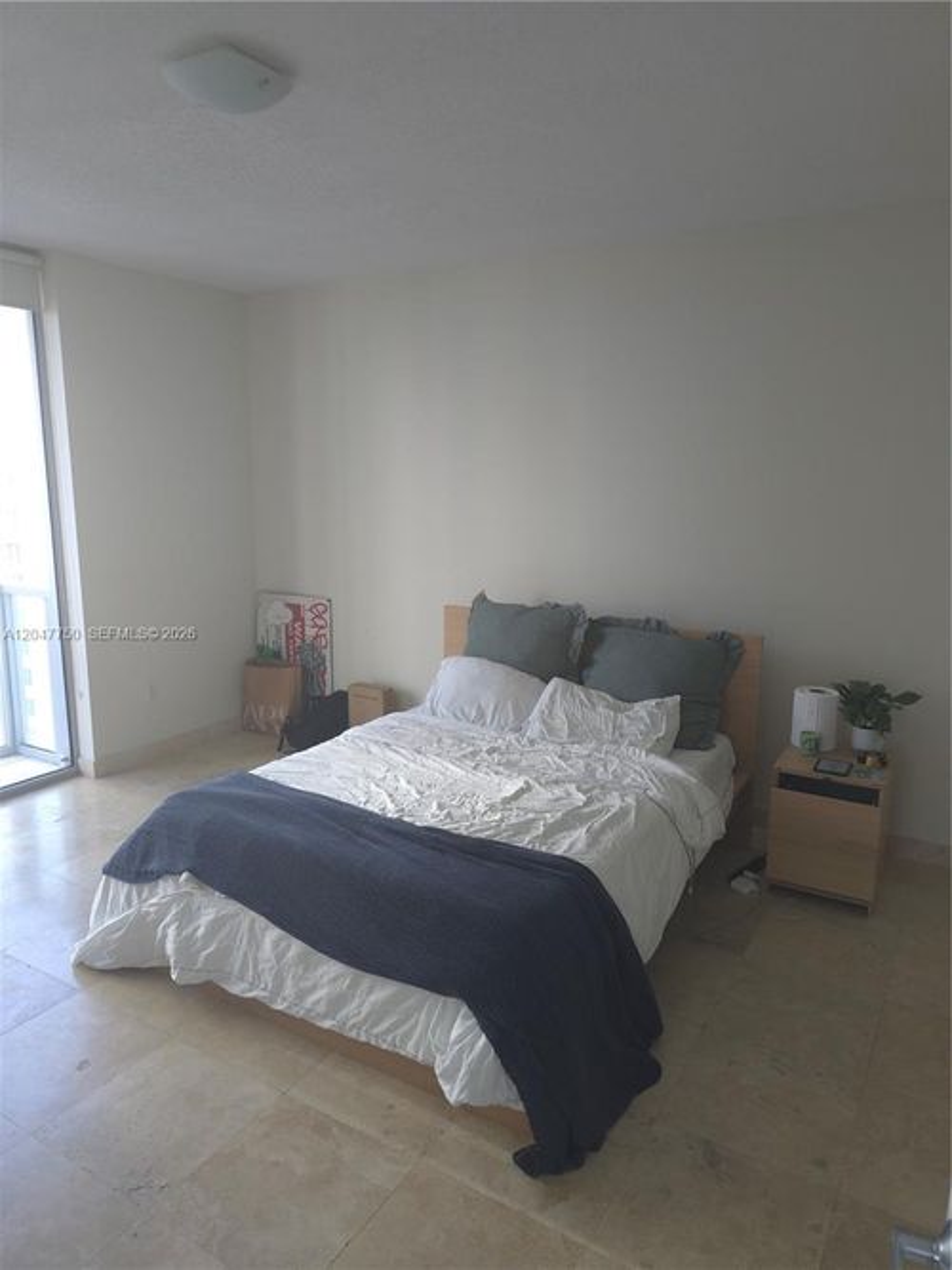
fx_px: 844
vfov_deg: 73.9
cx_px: 476
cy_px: 635
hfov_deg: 58.9
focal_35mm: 23
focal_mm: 6.3
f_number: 1.7
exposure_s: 1/60
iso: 125
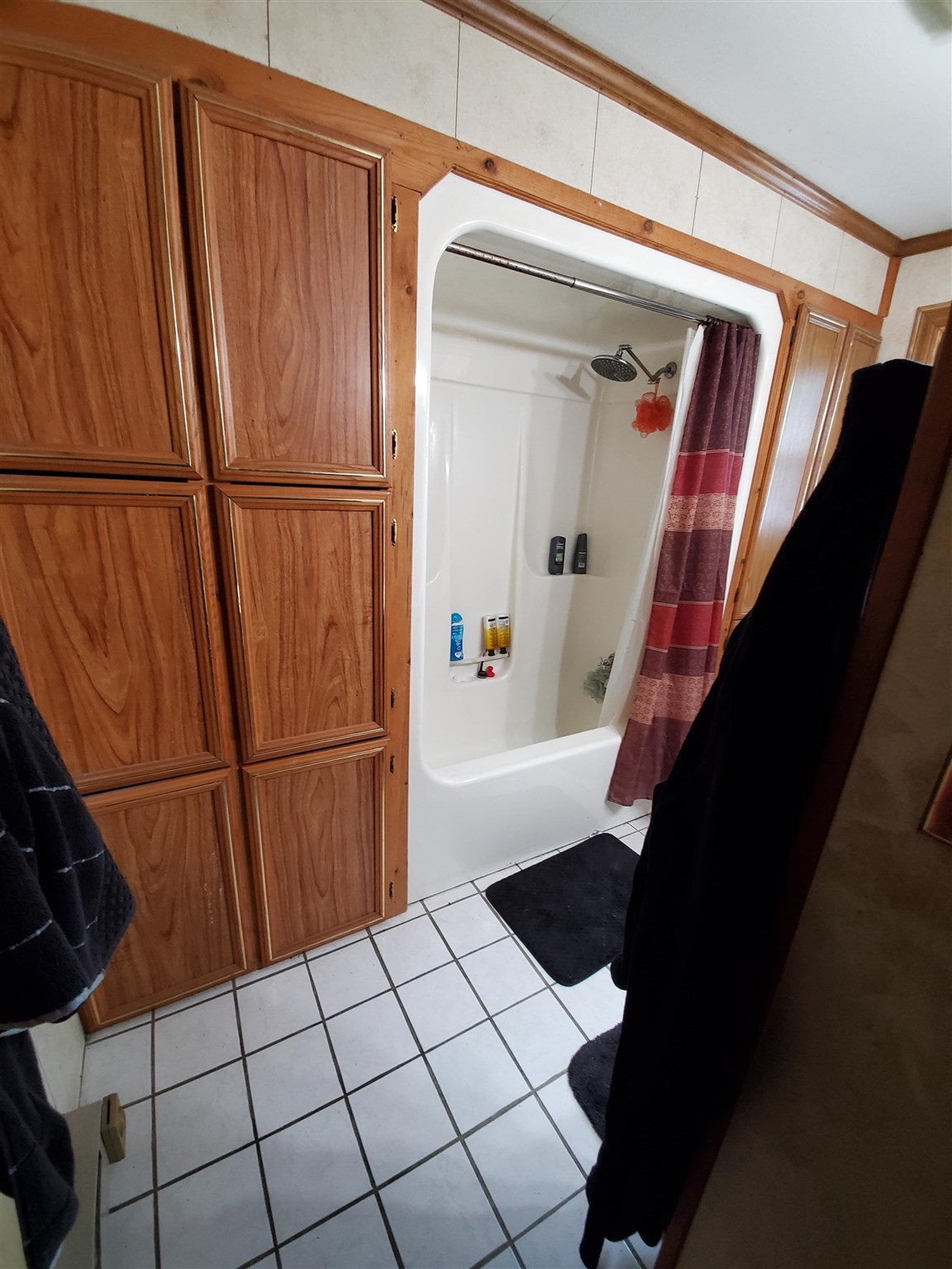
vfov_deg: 106.2
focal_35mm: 13
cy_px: 634
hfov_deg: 89.9
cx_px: 476
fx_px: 477
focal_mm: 1.8
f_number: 2.2
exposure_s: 1/30
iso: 500
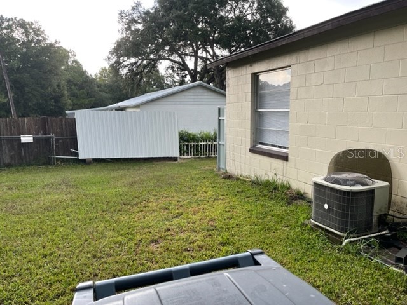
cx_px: 204
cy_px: 152
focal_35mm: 26
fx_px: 306
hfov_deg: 67.3
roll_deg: +0.4
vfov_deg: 53.1
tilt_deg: -8.4
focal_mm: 5.1
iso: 40
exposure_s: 1/121
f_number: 1.6
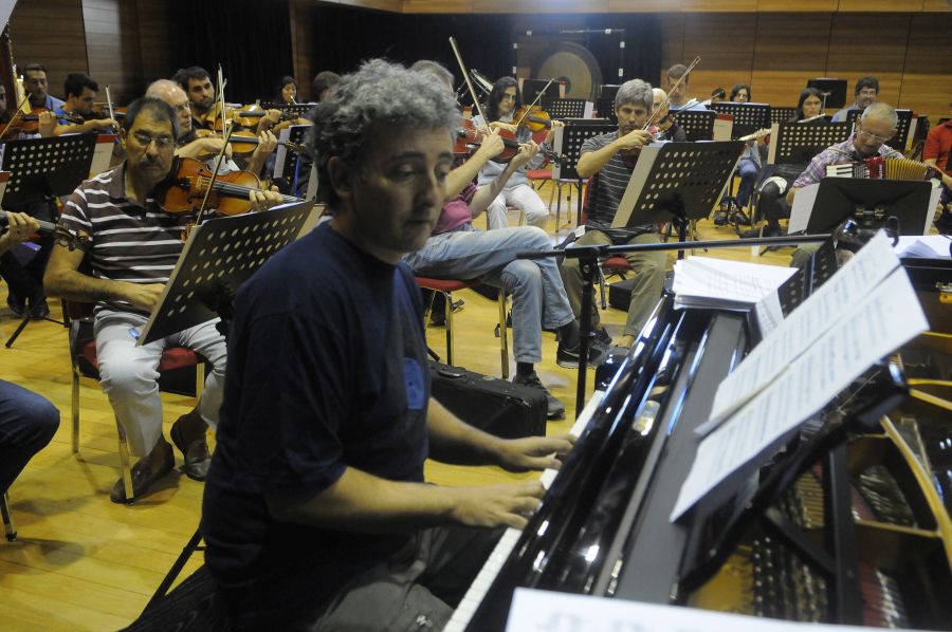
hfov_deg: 57.3
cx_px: 476
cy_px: 316
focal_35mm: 33
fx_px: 872
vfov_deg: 39.9
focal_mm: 22
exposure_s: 1/80
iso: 2000
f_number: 4
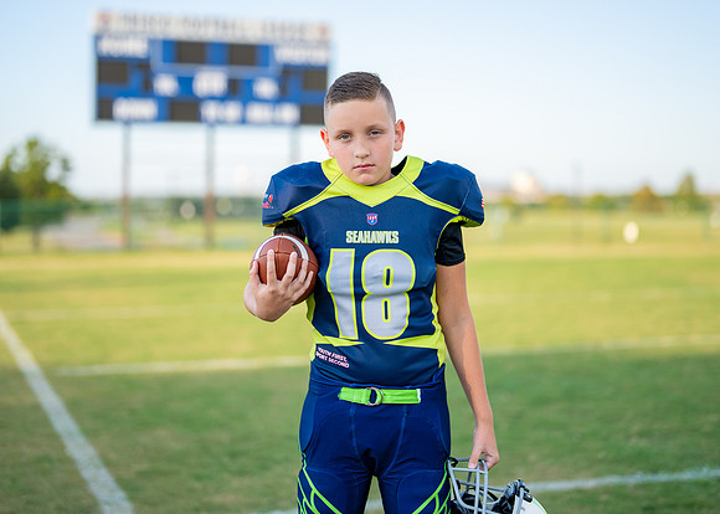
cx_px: 362
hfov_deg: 31.6
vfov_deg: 22.8
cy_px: 226
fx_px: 1274
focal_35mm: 62
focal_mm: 50
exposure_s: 1/2500
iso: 100
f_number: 1.2
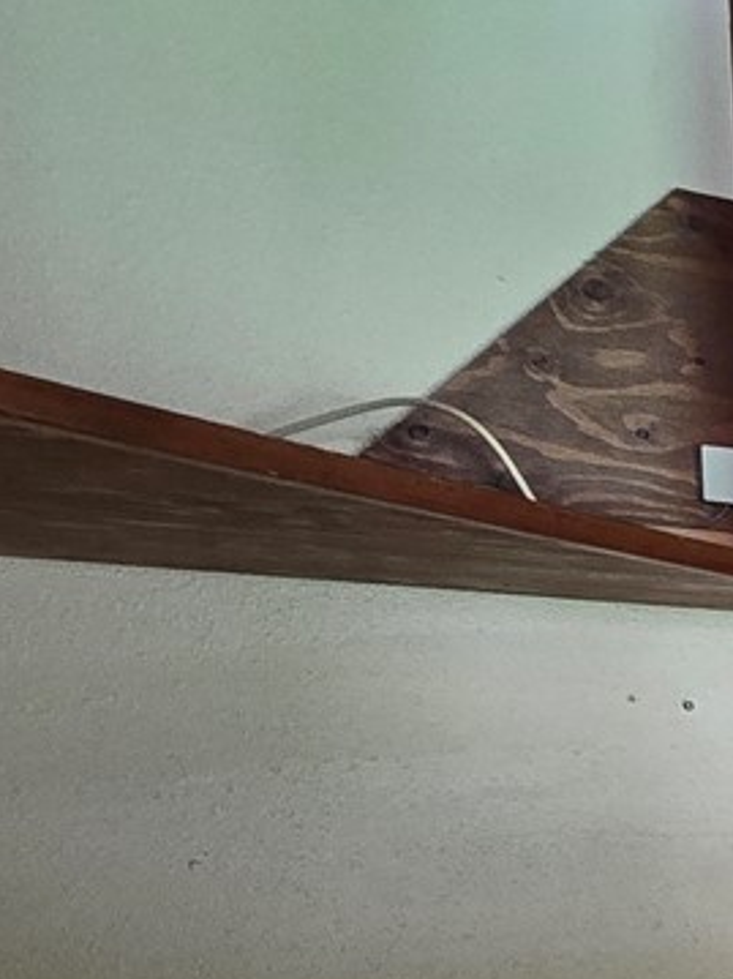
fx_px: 1639
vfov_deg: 30.5
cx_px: 1826
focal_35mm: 58
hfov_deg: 14.4
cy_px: 1014
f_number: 2.2
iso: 160
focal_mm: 2.2
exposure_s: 1/60
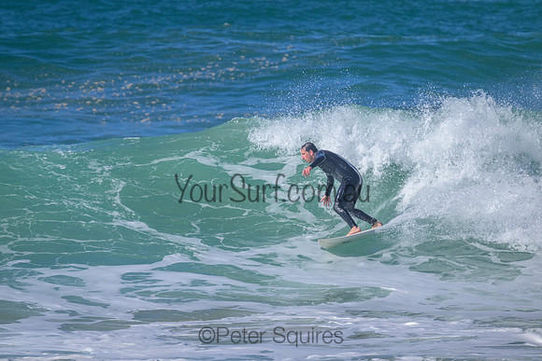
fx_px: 12047
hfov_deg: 2.6
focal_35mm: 800
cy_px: 180
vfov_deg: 1.7
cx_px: 271
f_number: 11
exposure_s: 1/2000
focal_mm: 800
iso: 1000
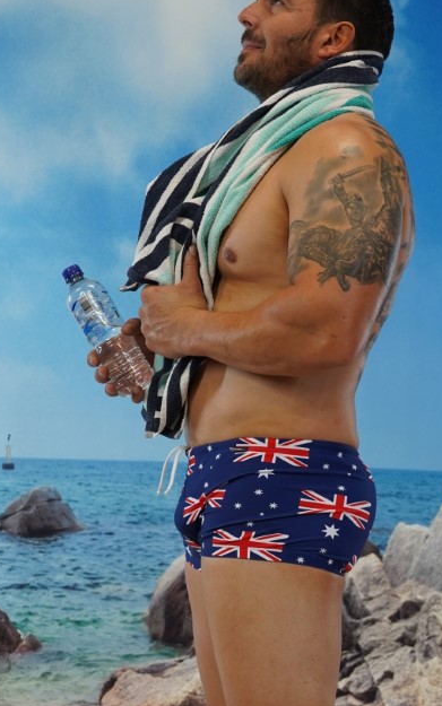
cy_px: 500
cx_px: 274
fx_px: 1483
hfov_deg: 16.9
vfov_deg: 26.6
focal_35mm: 77
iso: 800
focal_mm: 41
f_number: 5
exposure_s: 1/125
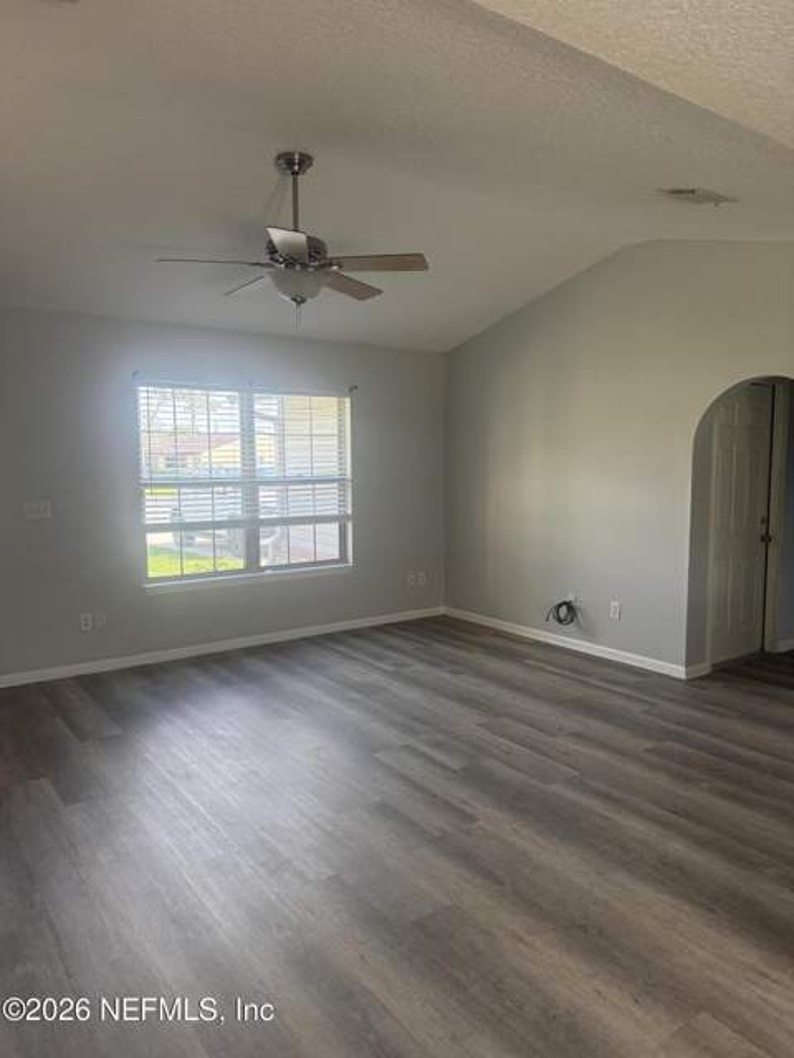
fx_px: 734
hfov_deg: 56.8
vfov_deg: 71.6
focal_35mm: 24
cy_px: 529
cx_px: 397
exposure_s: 1/232
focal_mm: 6.76
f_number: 1.78
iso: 160
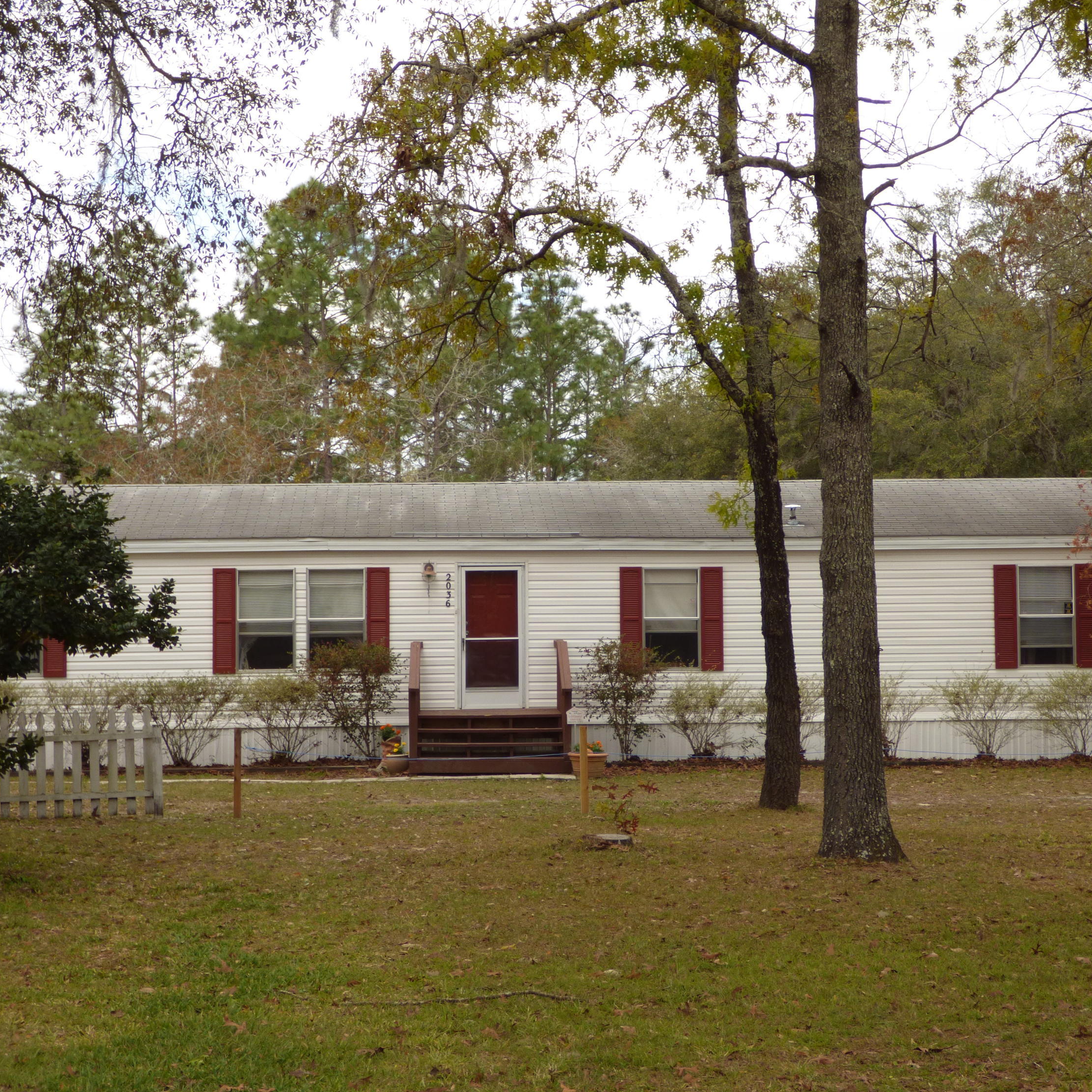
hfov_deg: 23.1
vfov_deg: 23.1
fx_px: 2677
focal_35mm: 75
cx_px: 595
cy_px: 541
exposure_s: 1/250
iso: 100
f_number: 4.2
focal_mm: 11.21
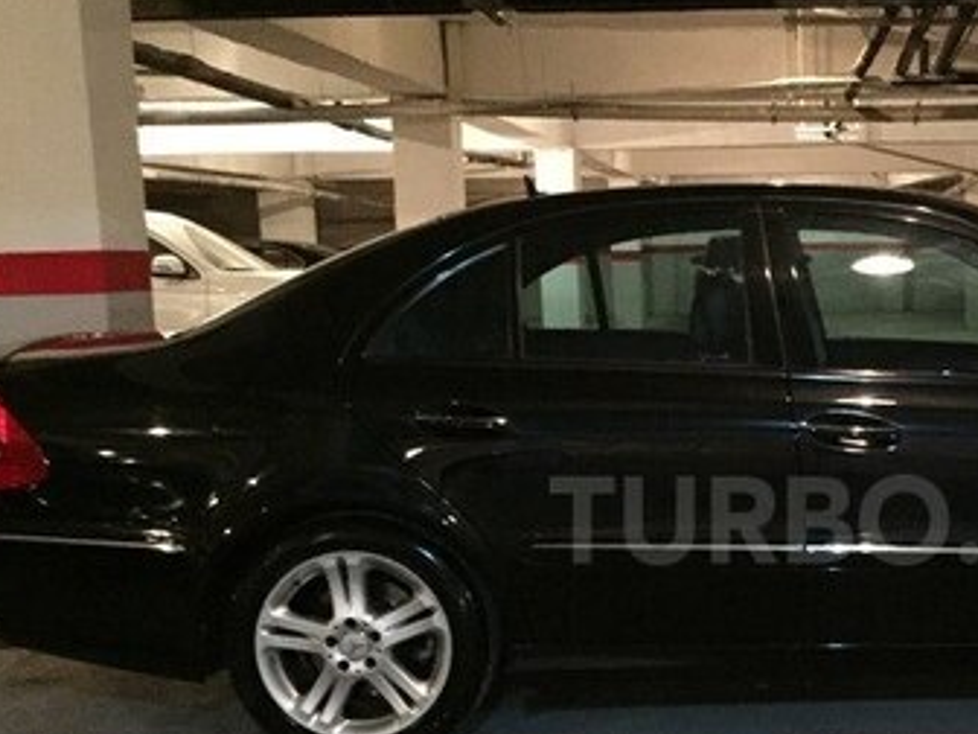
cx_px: 847
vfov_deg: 25.4
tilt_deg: -9.2
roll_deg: +0.3
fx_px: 1610
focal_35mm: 57
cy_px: 520
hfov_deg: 32.4
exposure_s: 1/17
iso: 1000
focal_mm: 4.15
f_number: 2.2
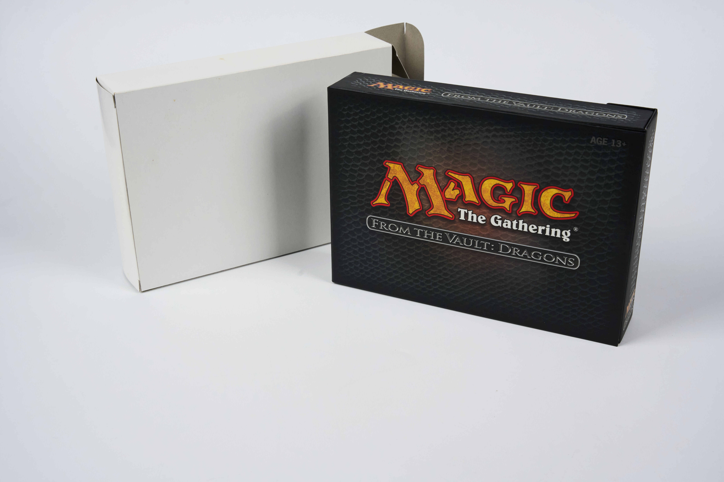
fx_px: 957
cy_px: 241
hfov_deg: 41.4
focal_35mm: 48
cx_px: 362
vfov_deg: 28.3
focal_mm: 47.6
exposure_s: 1/50
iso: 800
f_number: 13
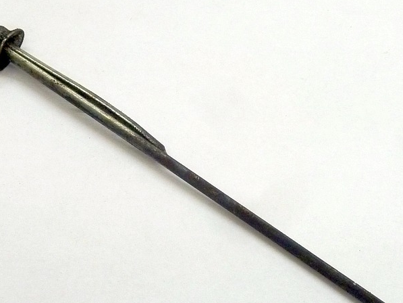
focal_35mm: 86
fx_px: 1001
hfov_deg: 22.8
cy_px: 159
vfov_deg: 17.2
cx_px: 193
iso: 400
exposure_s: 1/30
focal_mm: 9.1
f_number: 3.9
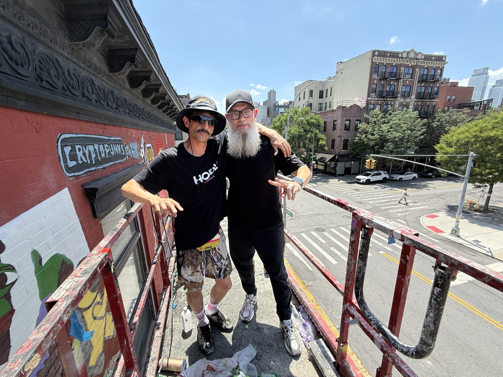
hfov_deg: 102.1
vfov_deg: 85.7
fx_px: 203
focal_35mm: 14
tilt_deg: -13.9
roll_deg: +0.1
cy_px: 188
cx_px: 252
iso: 25
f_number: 2.2
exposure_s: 1/448
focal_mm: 2.22
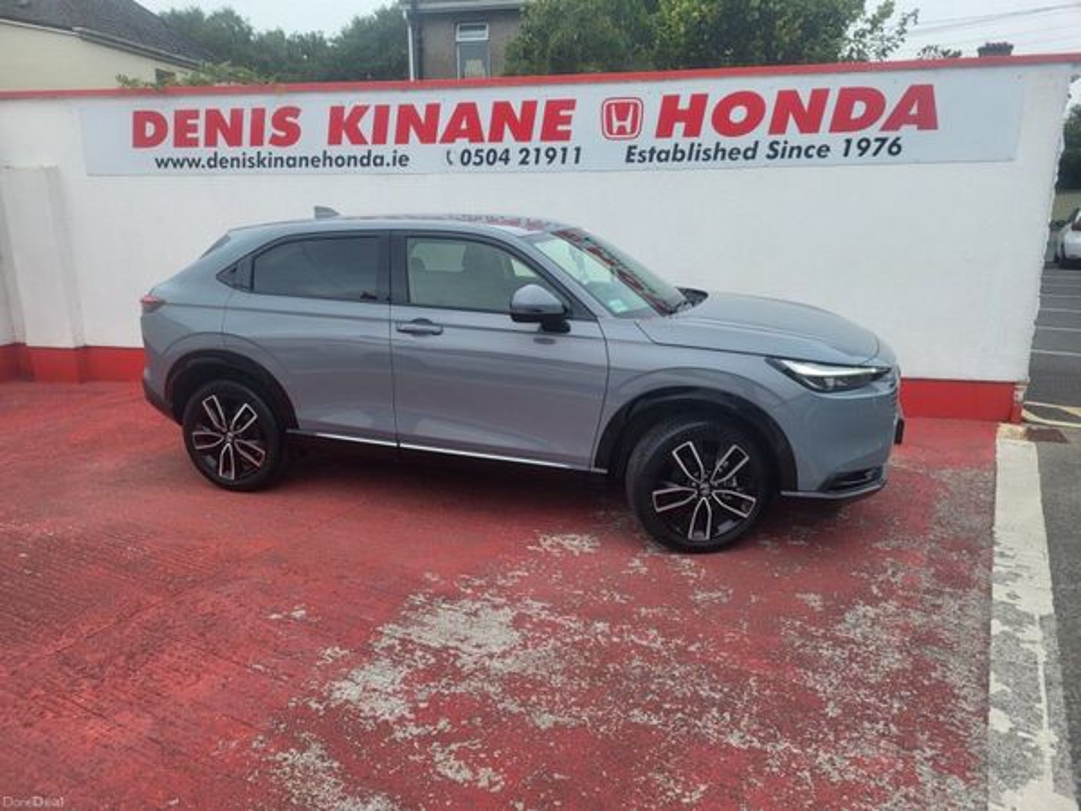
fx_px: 812
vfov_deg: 53.1
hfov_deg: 67.3
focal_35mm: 26
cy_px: 406
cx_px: 540
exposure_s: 1/500
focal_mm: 5.4
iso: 40
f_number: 1.8
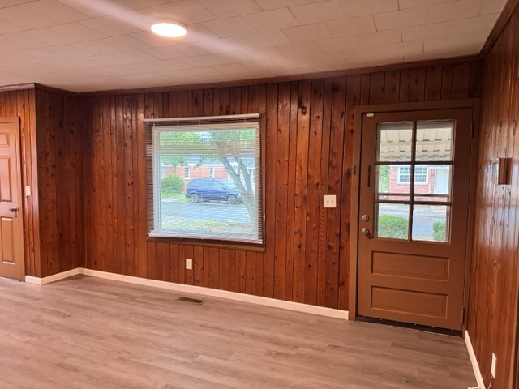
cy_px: 194
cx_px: 260
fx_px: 360
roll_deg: -0.6
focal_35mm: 24
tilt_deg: -4.6
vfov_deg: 56.8
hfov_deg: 71.6
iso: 400
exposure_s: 1/60
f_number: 1.78
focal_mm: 6.76
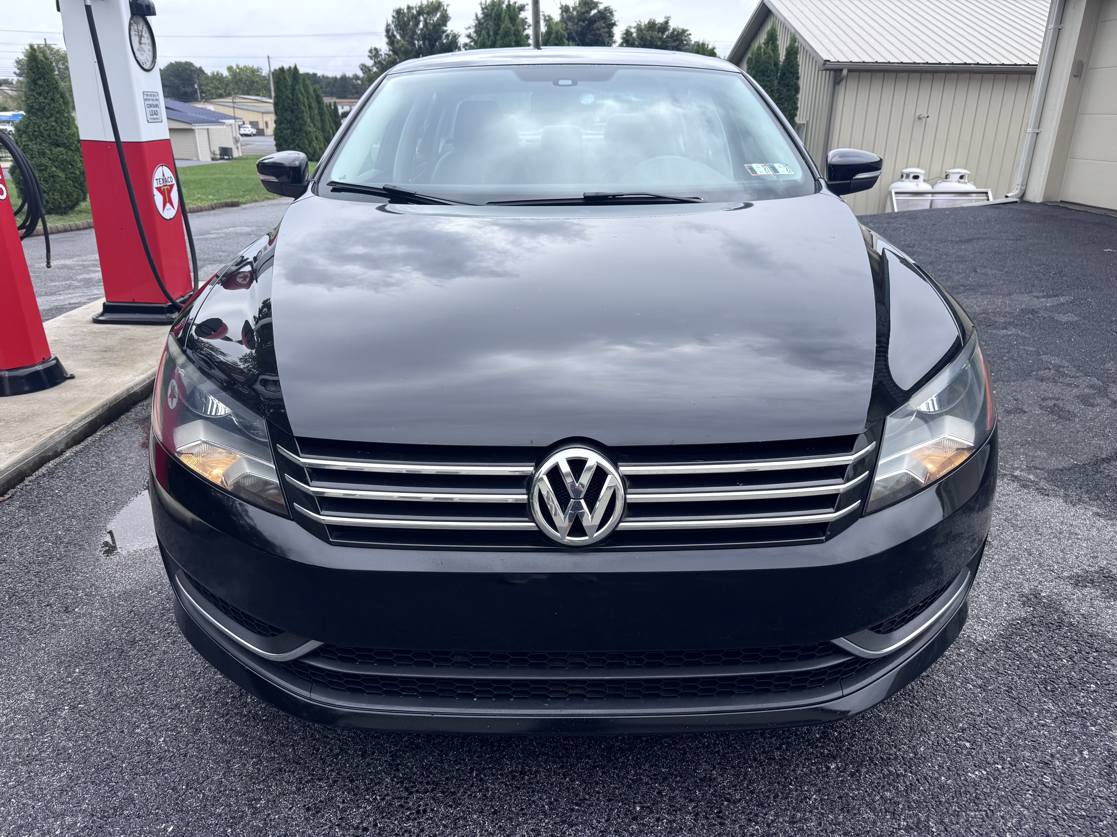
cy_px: 418
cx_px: 558
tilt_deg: -21.5
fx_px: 774
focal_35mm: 24
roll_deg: -0.9
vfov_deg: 56.8
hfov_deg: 71.6
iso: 80
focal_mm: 6.76
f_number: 1.78
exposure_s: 1/1869
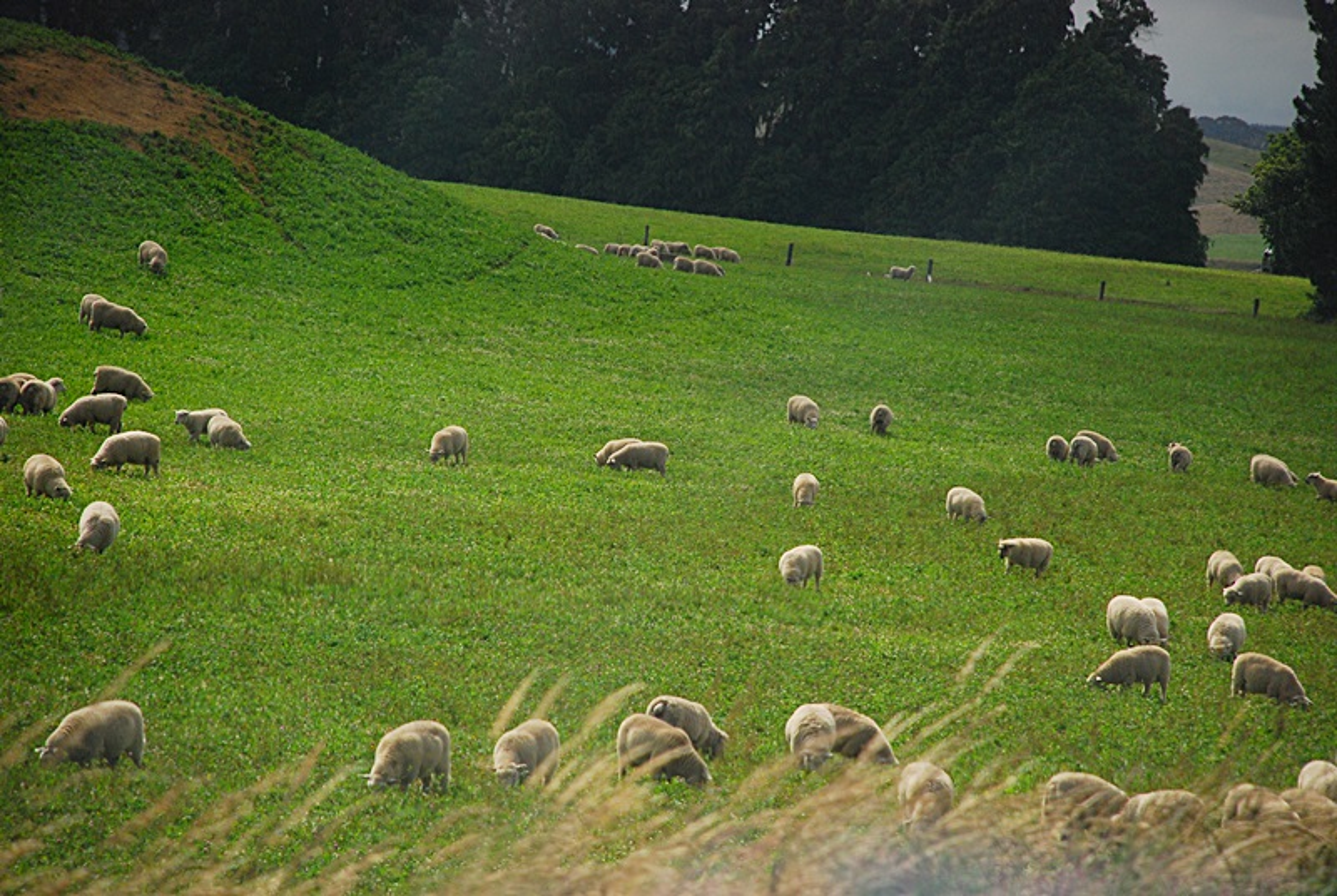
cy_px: 448
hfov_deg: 10.1
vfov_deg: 6.8
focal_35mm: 202
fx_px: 7532
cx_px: 668
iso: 400
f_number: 5.6
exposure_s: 1/1600
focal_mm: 135
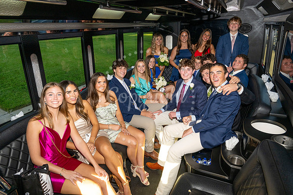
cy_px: 98
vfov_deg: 53.2
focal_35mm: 24
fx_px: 195
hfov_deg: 73.7
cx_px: 146
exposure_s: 1/100
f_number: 7.1
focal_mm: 24
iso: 400
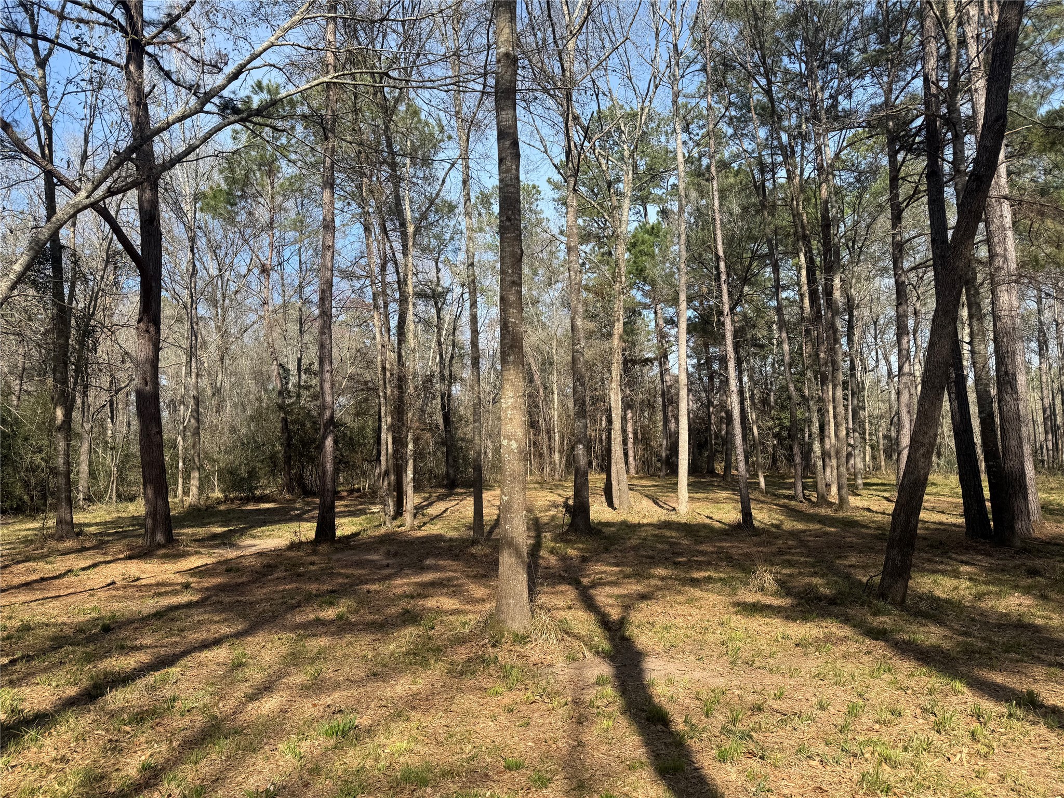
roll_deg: +1.3
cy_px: 399
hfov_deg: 71.6
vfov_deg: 56.8
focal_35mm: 24
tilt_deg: +3.2
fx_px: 738
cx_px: 532
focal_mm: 6.76
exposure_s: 1/1980
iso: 80
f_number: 1.78
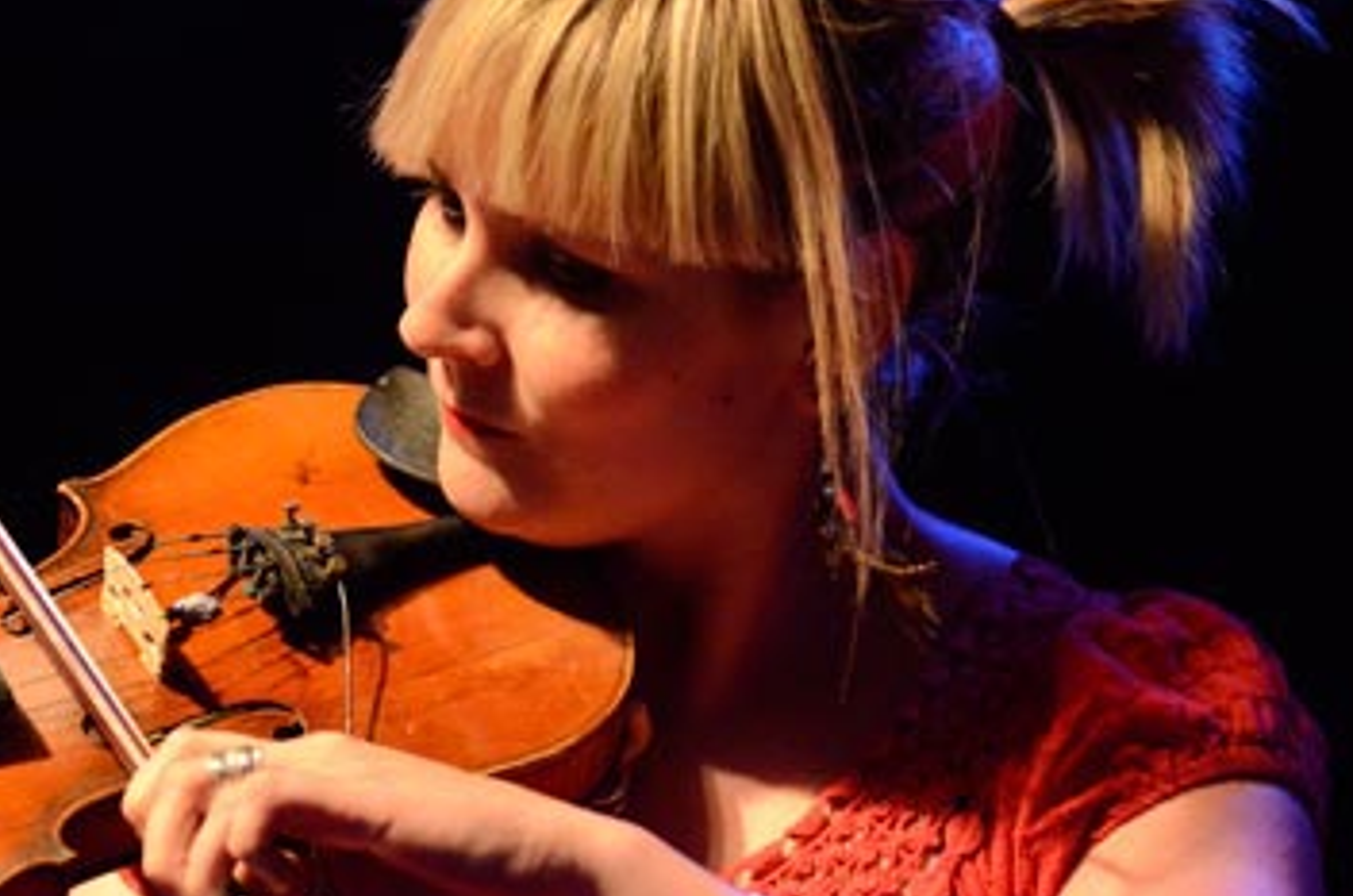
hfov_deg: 5.7
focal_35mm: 362
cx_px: 465
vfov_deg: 3.8
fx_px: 13574
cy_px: 448
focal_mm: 170
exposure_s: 1/1000
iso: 5000
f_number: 2.8
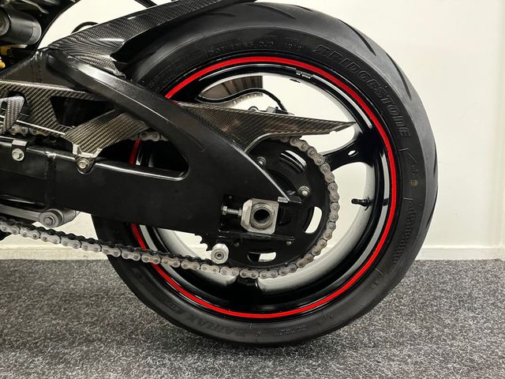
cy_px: 190
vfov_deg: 53.1
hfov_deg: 67.3
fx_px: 379
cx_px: 252
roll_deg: +0.1
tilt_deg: -5.5
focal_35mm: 26
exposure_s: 1/33
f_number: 1.6
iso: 500
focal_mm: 5.1
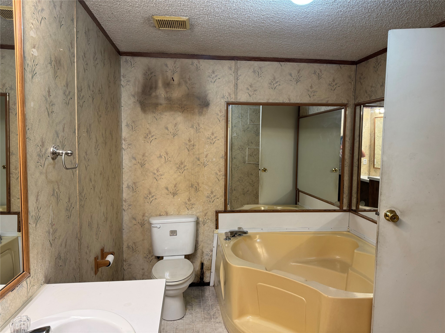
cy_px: 166
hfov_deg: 71.6
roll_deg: -1.1
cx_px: 222
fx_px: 309
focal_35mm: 24
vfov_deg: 56.8
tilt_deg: -6.0
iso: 125
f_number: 1.78
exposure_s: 1/60
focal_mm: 6.76
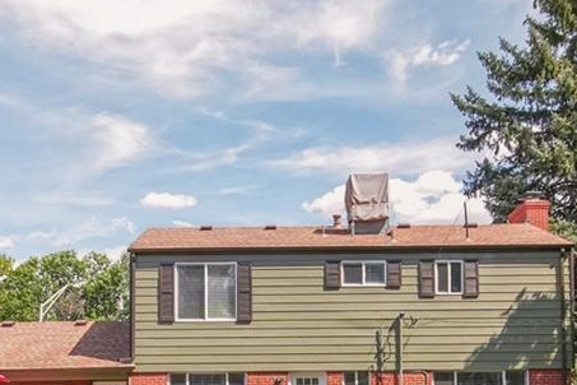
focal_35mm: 53
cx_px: 256
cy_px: 358
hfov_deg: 37.5
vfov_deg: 24.7
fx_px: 849
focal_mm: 10
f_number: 8
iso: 800
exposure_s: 1/1000
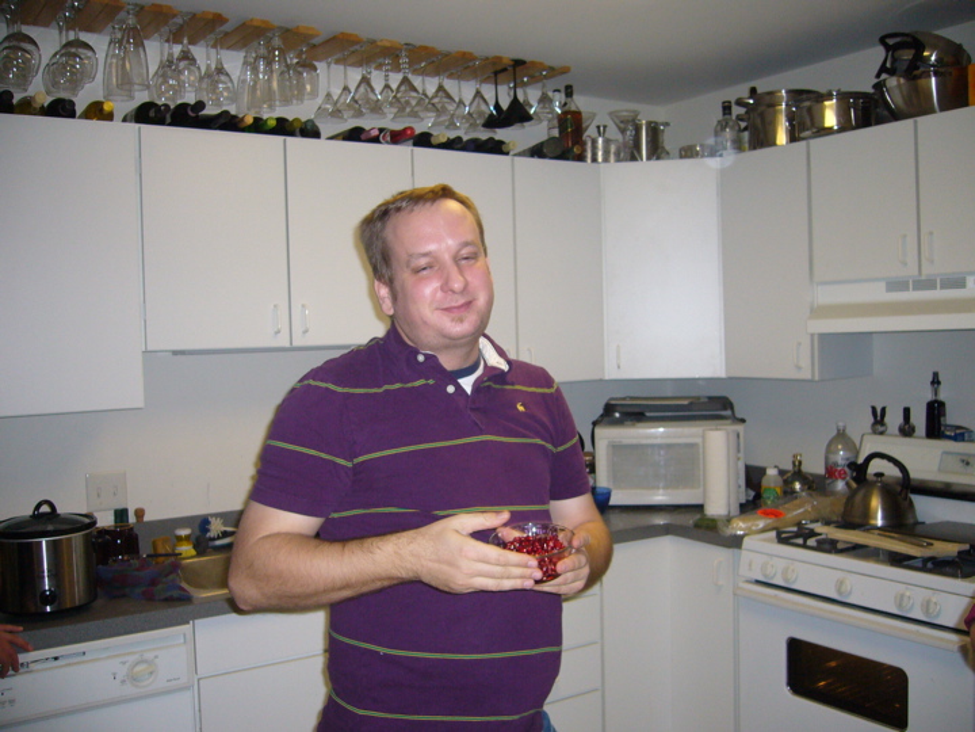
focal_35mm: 35
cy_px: 366
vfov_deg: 40.7
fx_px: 986
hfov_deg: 52.6
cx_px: 488
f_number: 2.8
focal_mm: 5.8
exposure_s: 1/60
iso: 160
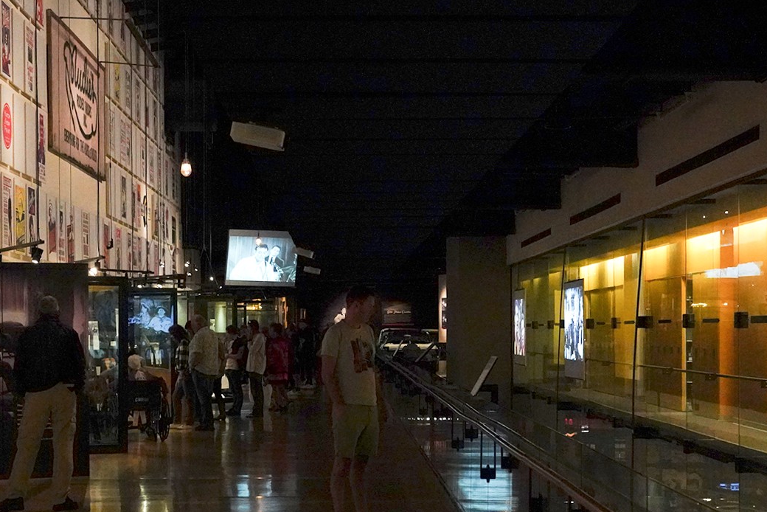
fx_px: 1598
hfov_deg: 27.0
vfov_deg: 18.2
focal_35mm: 75
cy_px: 334
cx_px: 344
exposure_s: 1/100
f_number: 5
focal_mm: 39
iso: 10000
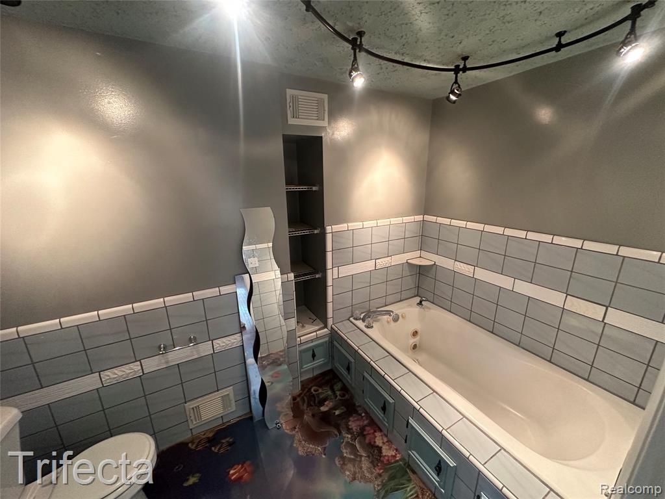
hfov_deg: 102.1
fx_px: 269
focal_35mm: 14
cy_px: 250
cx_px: 332
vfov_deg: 85.7
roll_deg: +0.6
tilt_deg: -16.1
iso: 400
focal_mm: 2.22
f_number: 2.2
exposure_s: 1/60
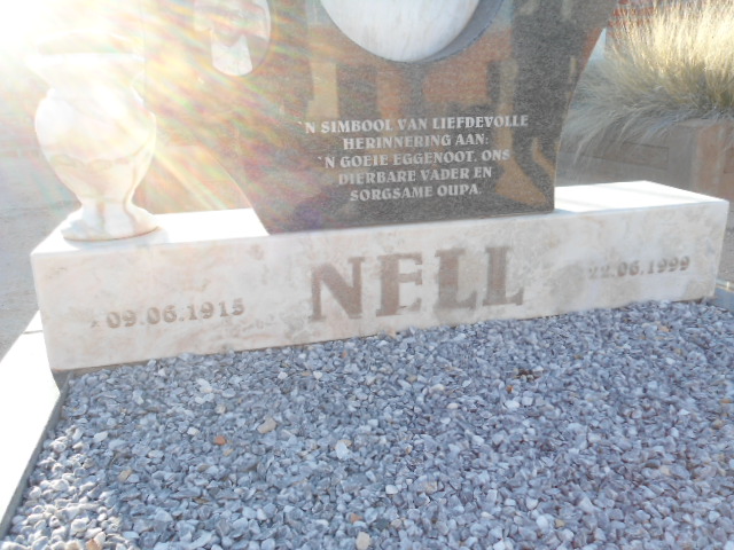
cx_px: 367
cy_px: 275
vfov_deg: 45.4
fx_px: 657
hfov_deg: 58.4
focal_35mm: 31
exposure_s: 1/250
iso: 100
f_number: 3
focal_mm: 5.6
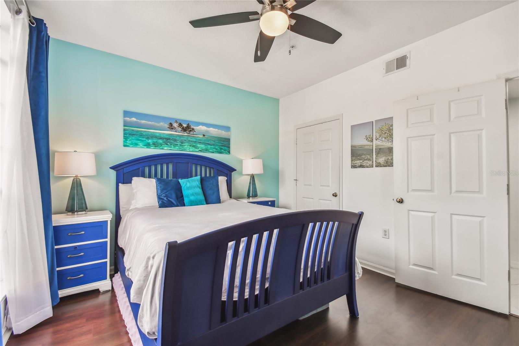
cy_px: 173
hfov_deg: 100.4
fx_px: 216
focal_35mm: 15
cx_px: 260
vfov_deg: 77.3
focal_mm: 10
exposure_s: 1/40
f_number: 7.1
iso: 100
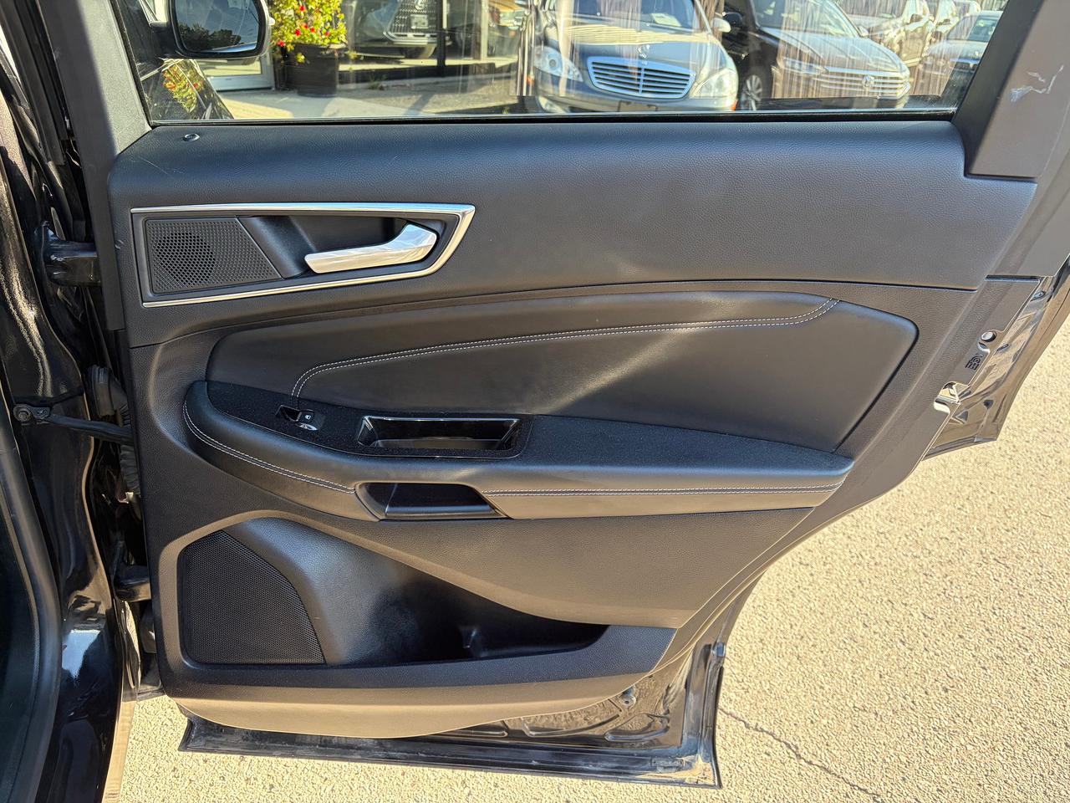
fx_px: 804
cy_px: 402
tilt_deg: -26.5
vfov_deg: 53.1
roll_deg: -3.1
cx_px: 535
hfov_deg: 67.3
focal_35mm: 26
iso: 125
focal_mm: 5.96
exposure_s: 1/225
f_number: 1.6
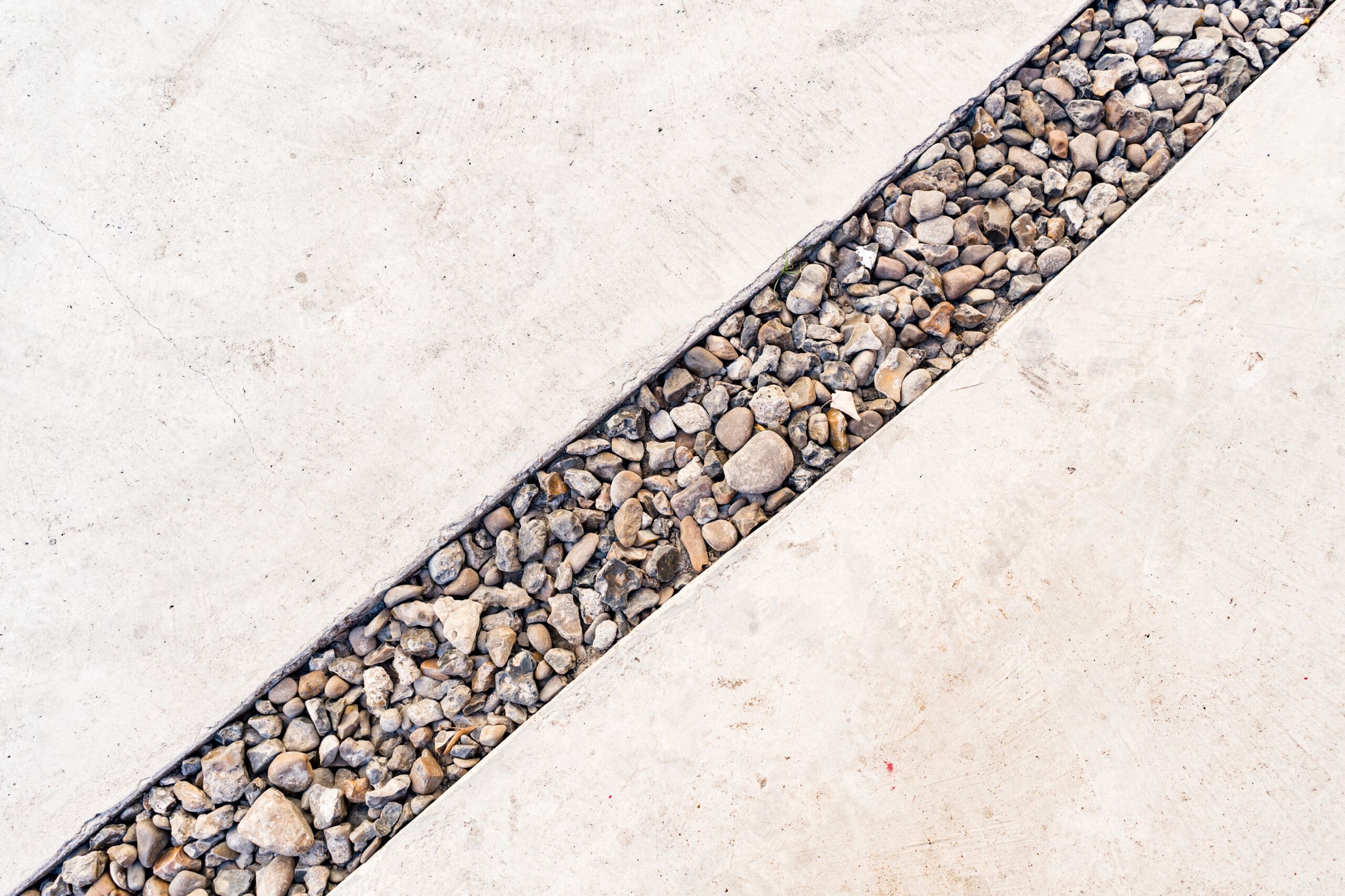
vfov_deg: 46.4
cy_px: 448
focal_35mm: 28
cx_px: 672
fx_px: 1046
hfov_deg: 65.5
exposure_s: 1/400
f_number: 3.2
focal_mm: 28
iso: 320
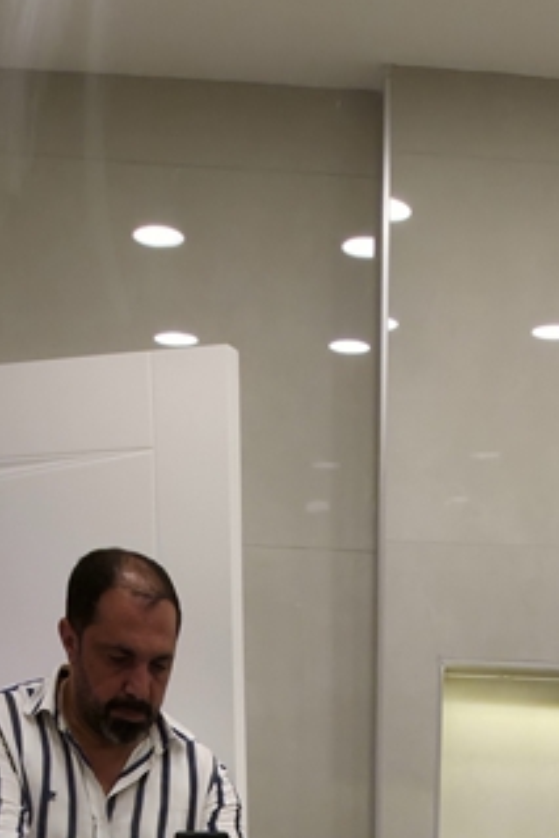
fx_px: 1419
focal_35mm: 61
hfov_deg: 22.1
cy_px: 1487
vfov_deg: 21.8
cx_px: 394
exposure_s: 1/50
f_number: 1.9
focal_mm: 2.2
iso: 32
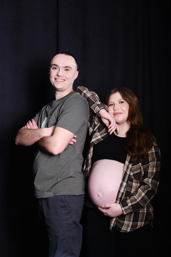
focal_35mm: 61
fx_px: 435
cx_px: 86
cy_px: 128
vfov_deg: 32.9
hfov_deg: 22.3
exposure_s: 1/15
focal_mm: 40.7
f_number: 4
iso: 250
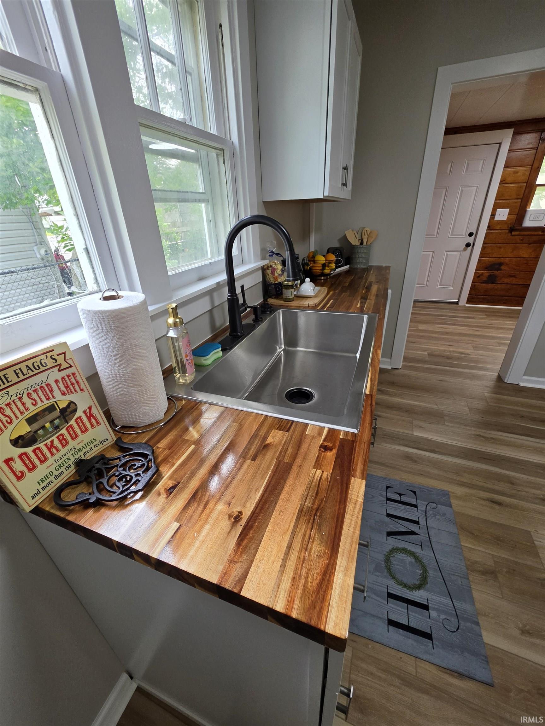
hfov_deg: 89.9
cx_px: 272
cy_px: 363
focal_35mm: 13
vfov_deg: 106.2
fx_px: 273
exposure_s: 1/120
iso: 80
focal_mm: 2.2
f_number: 1.9
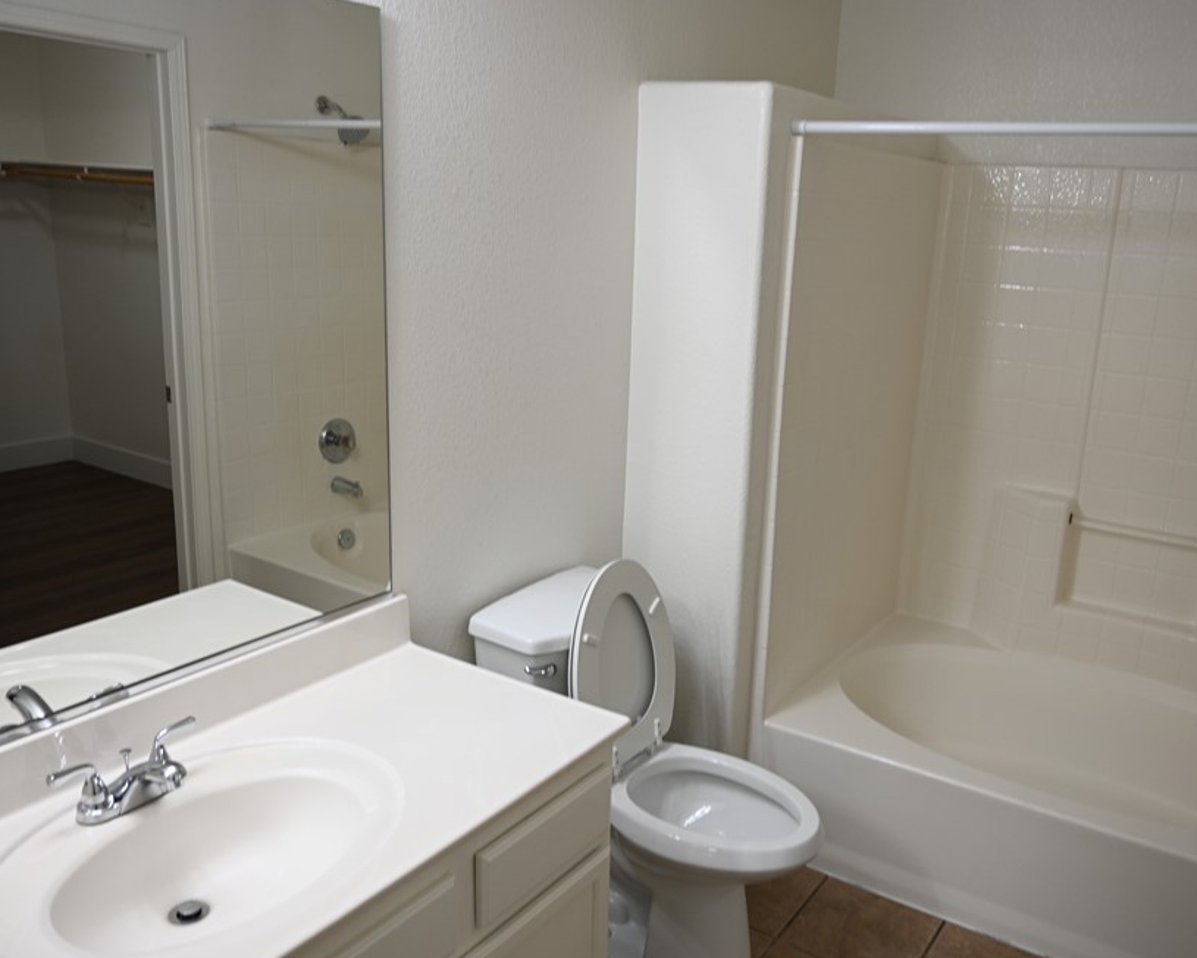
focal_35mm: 30
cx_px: 676
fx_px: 1063
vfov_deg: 48.5
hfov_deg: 58.6
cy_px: 494
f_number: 4
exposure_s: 1/40
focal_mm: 24
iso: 220
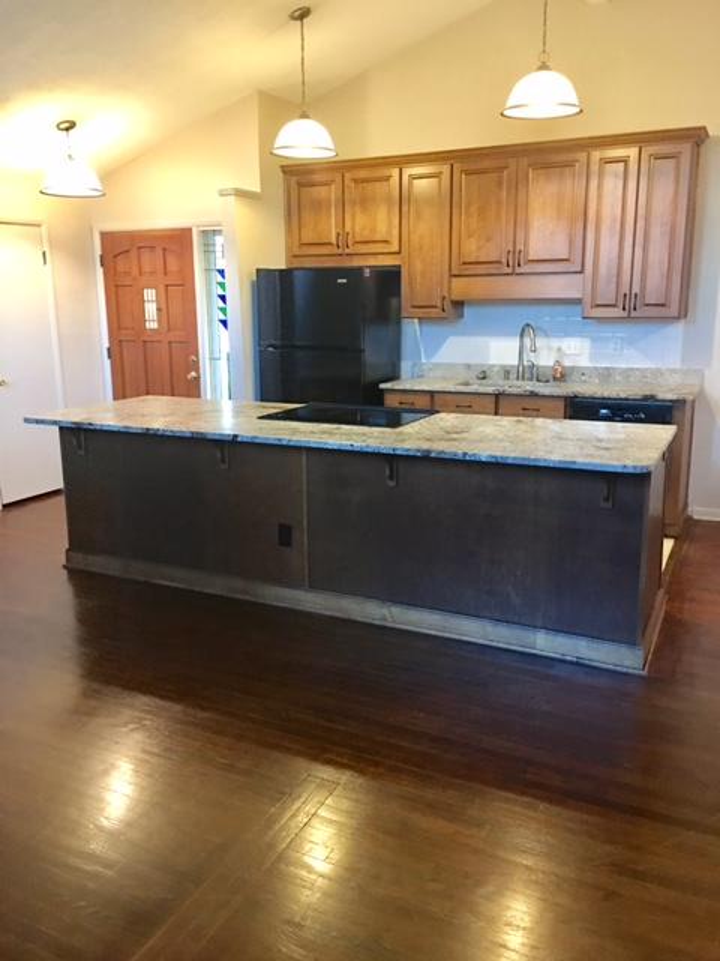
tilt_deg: -11.5
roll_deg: +0.7
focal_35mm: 29
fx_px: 804
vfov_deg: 61.7
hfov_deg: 48.2
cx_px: 360
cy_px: 480
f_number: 2.2
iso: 64
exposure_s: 1/4
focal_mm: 4.15
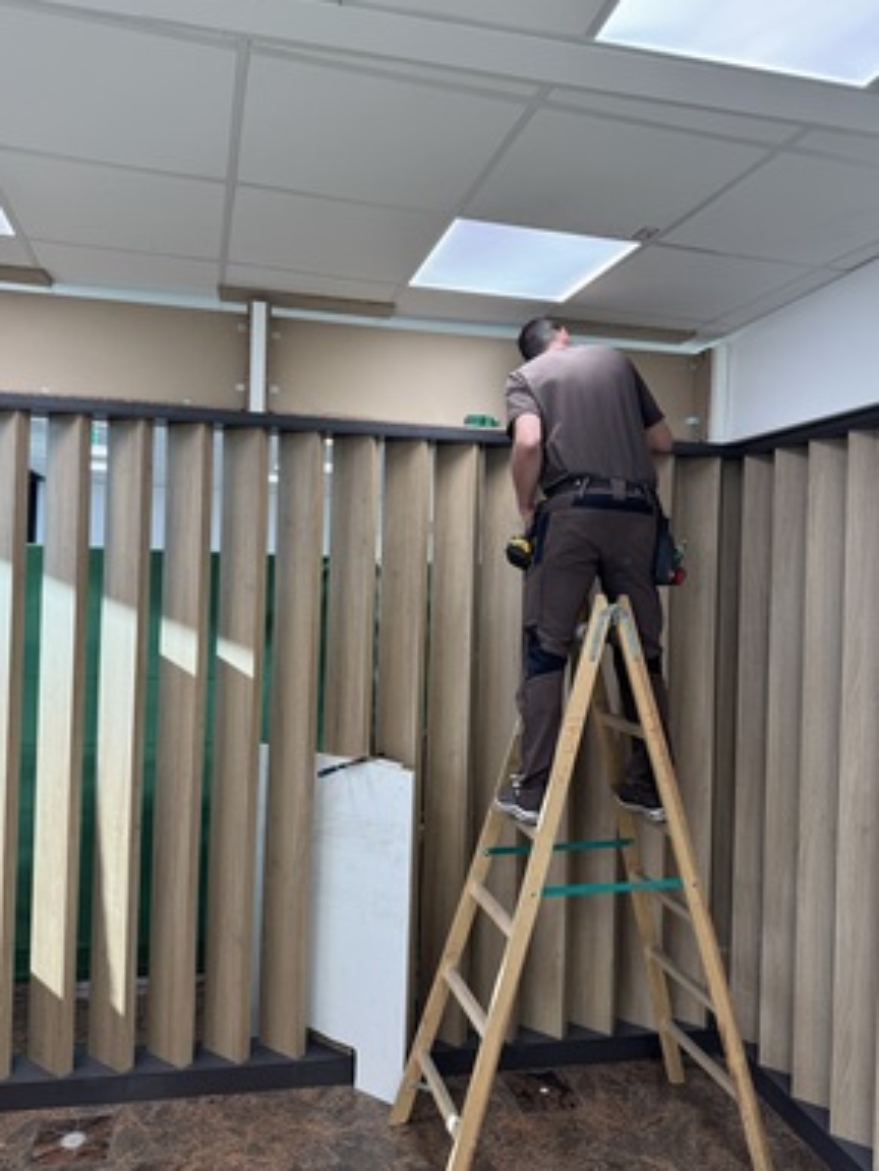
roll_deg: -1.9
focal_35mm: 25
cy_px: 567
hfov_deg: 54.9
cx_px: 433
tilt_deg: -1.0
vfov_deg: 69.4
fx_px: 846
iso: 80
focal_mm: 6.76
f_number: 1.78
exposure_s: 1/100
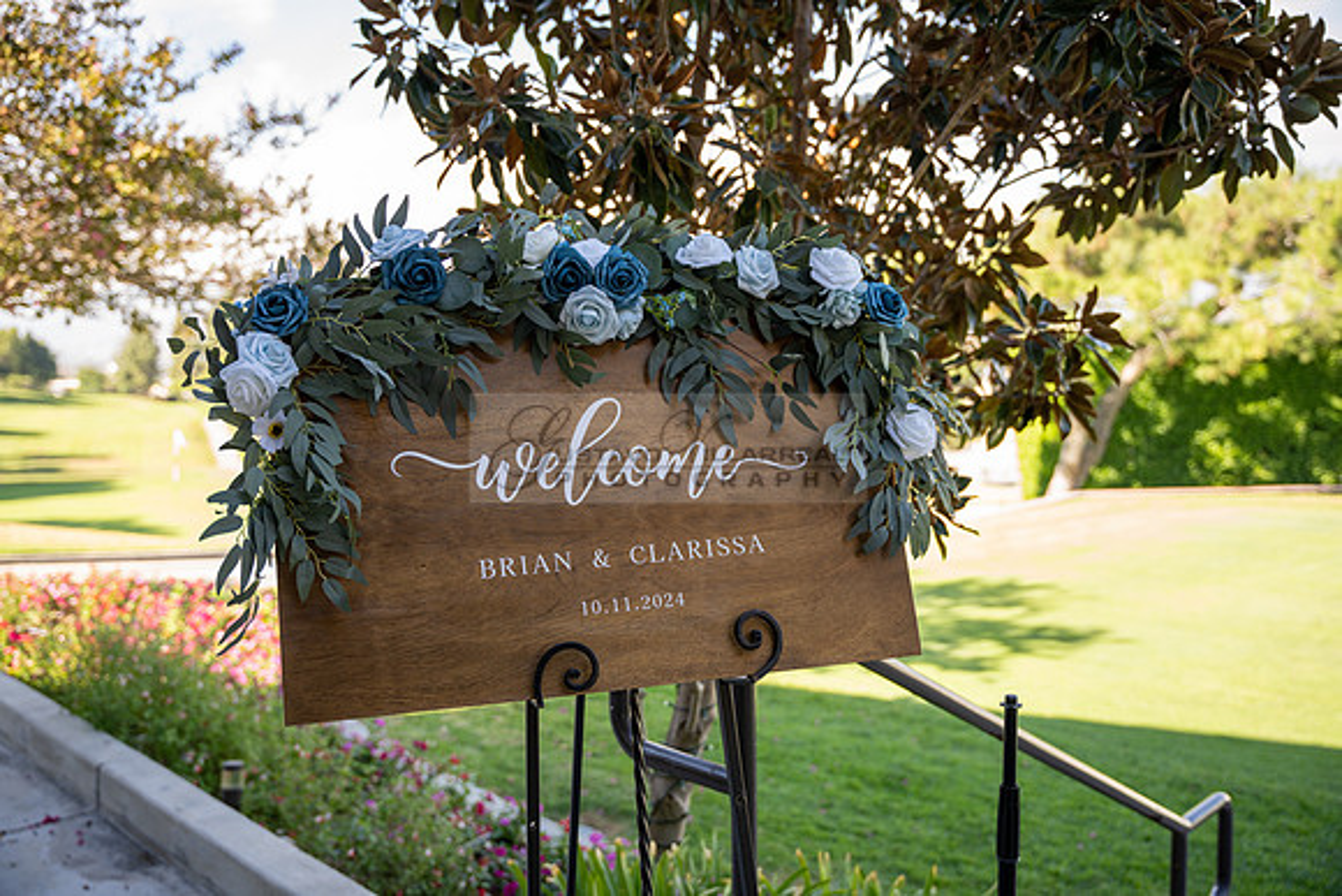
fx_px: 1201
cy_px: 448
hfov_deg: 58.4
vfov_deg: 40.9
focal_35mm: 32
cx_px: 671
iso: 80
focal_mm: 32.2
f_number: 2.8
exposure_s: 1/250
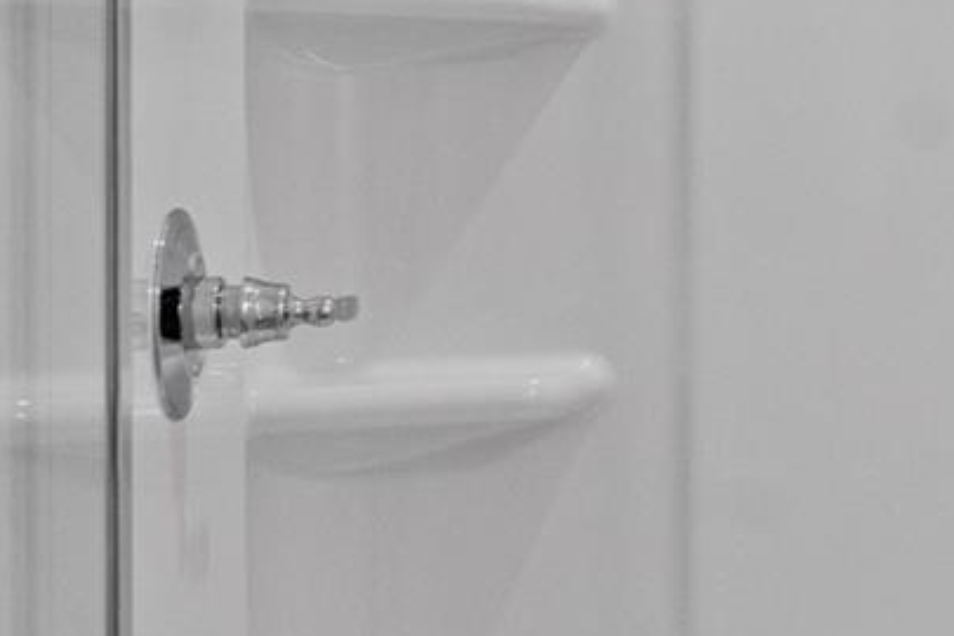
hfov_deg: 15.7
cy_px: 183
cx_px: 2181
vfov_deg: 16.8
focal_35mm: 81
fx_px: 2146
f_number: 7.1
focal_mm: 16
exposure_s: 1/30
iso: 2000
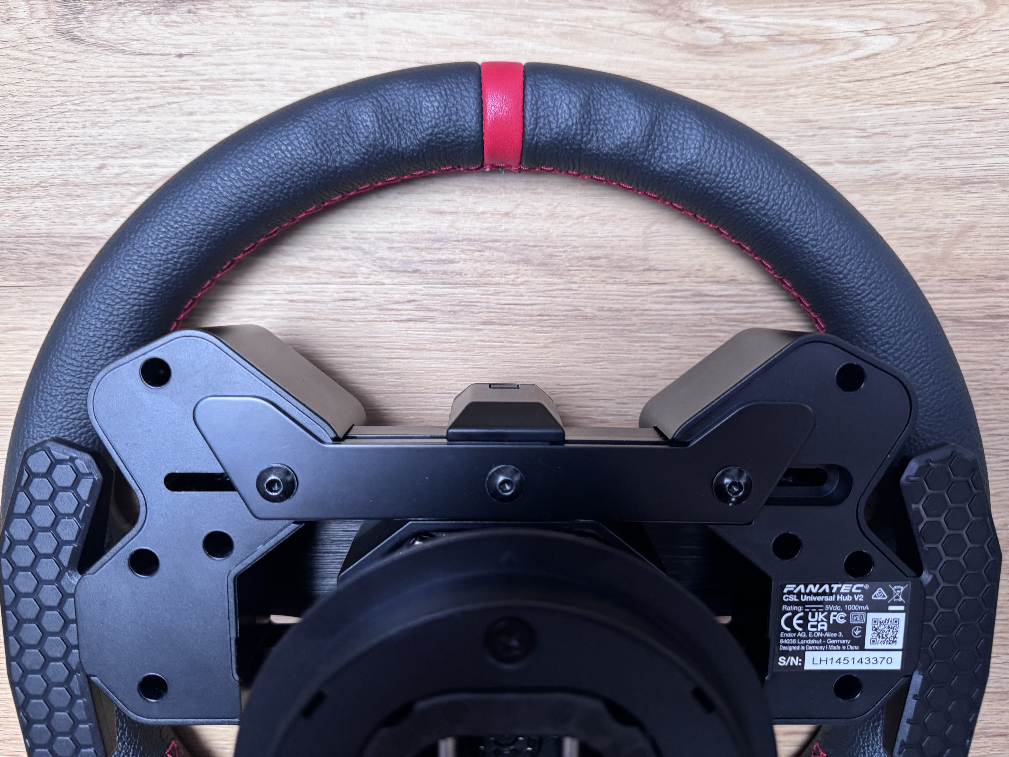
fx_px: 700
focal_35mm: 24
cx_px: 504
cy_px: 378
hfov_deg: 71.6
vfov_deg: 56.8
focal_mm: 6.76
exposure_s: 1/60
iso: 320
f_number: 1.78
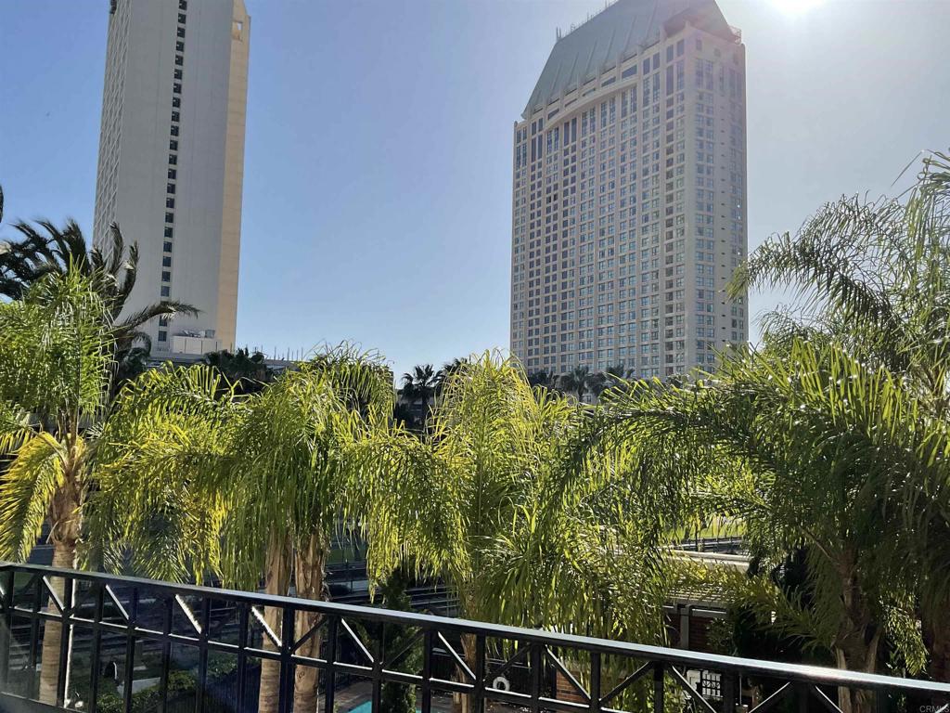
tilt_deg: +5.6
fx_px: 796
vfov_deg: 48.2
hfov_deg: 61.7
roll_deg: -0.4
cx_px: 475
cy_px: 356
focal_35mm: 29
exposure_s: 1/2959
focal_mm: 3
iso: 16
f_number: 1.8
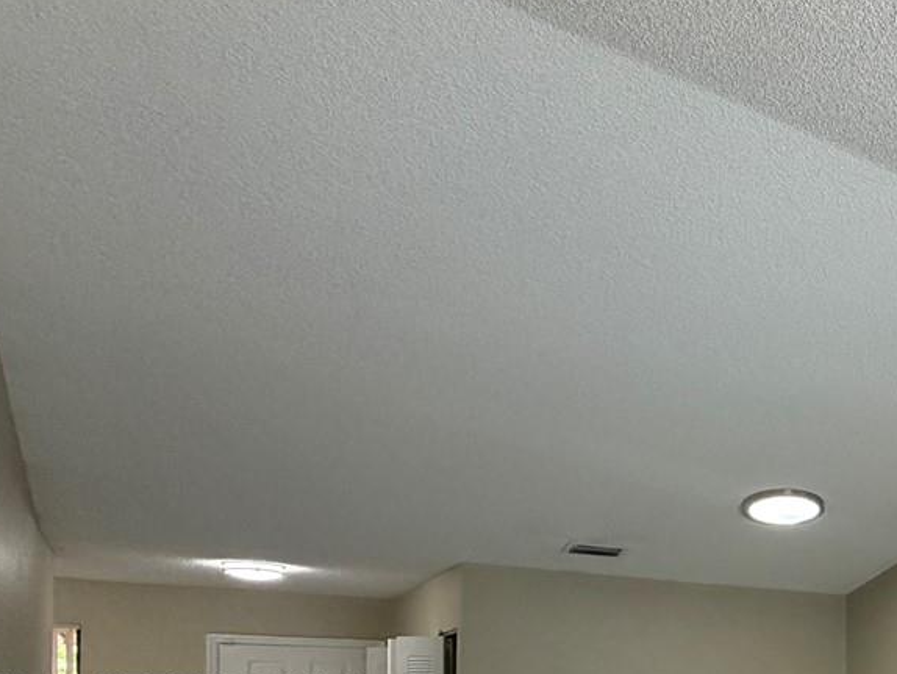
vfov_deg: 33.3
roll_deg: +1.1
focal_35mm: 39
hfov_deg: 35.3
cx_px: 1128
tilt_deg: +1.8
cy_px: 694
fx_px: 1011
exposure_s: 1/121
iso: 200
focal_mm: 2.22
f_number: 2.2
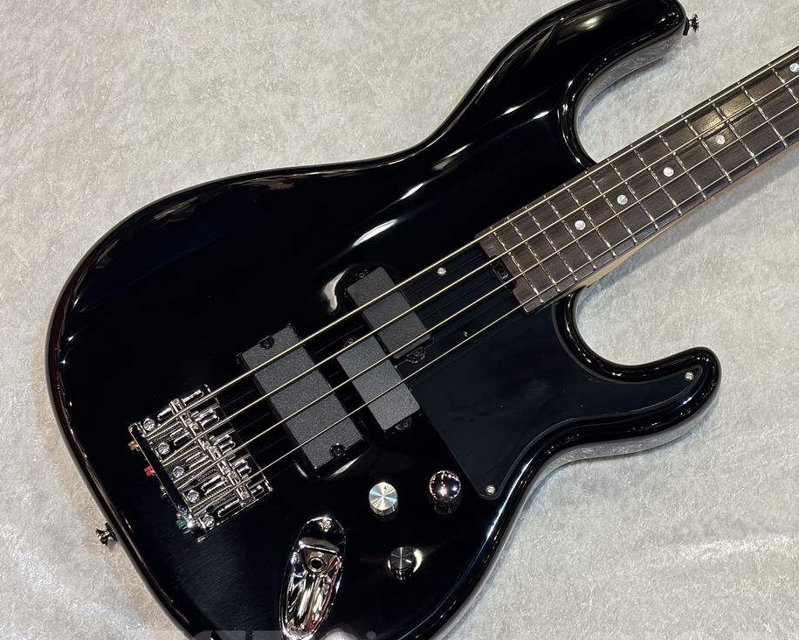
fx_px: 1679
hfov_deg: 26.6
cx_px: 530
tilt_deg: -70.6
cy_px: 323
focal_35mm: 71
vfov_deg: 21.6
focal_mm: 5.96
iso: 64
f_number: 1.6
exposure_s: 1/60
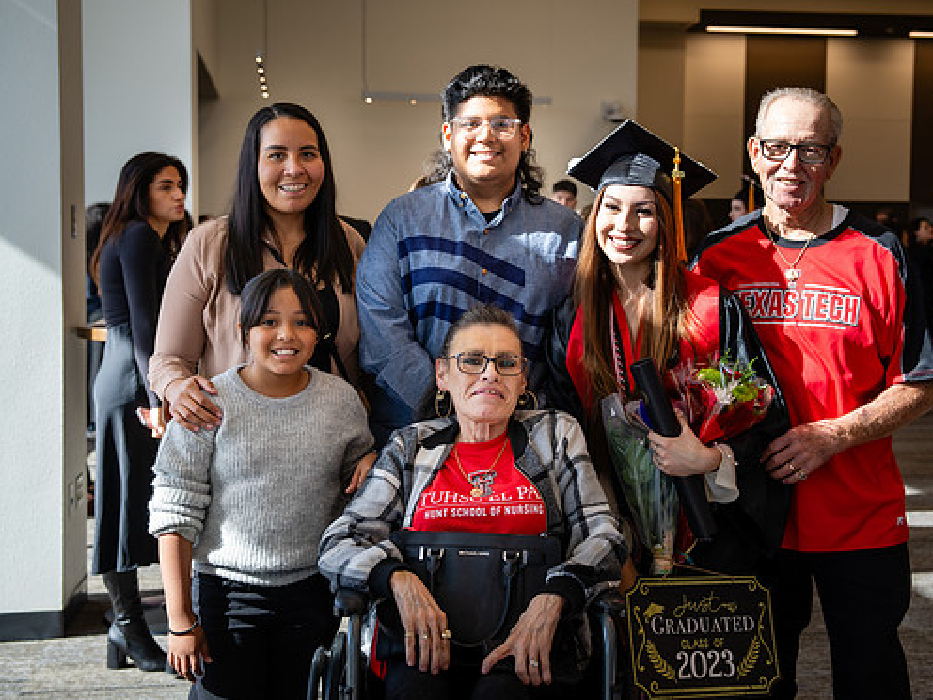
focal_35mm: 52
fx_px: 1402
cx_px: 517
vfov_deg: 28.0
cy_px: 325
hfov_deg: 36.8
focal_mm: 43
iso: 160
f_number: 4
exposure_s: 1/125
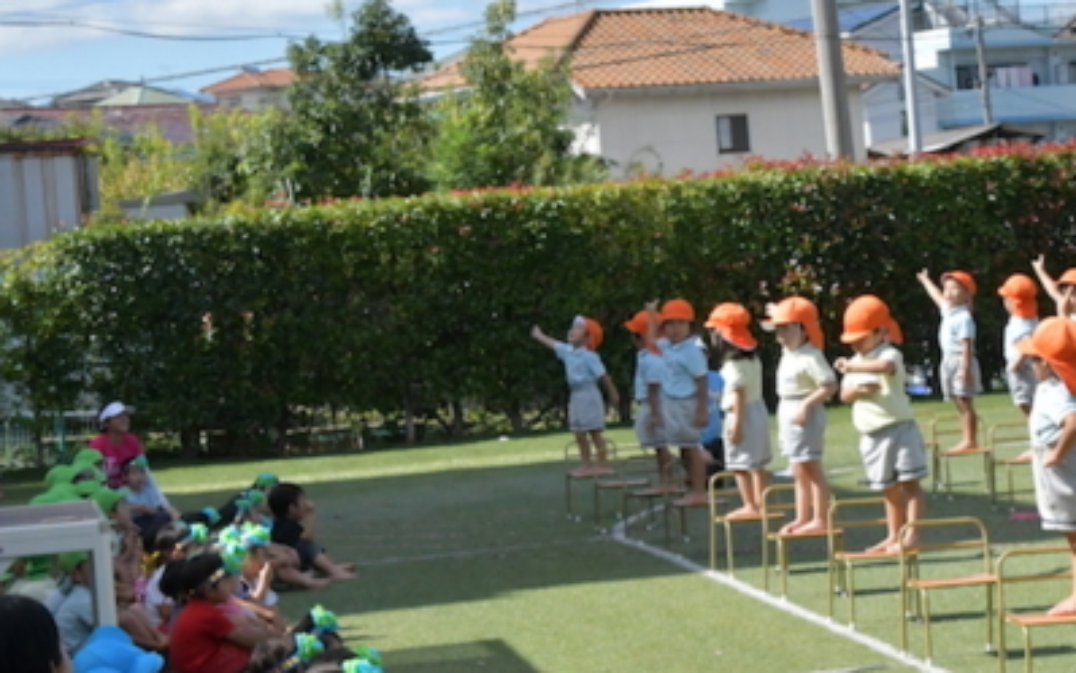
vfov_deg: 11.7
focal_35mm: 112
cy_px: 381
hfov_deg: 18.5
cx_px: 754
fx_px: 3285
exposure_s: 1/1250
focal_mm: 38
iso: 3200
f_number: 18
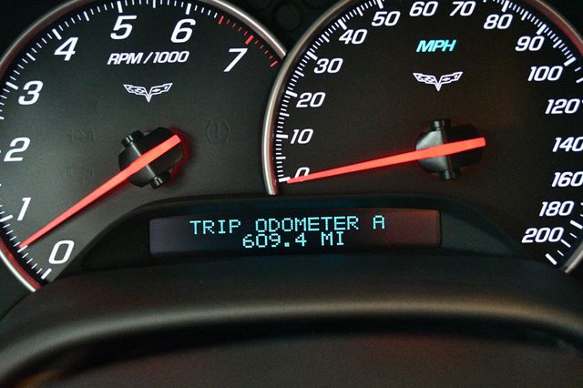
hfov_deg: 41.1
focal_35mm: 48
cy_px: 194
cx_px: 292
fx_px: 777
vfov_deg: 28.0
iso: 12800
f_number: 4.8
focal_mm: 32
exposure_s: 1/60
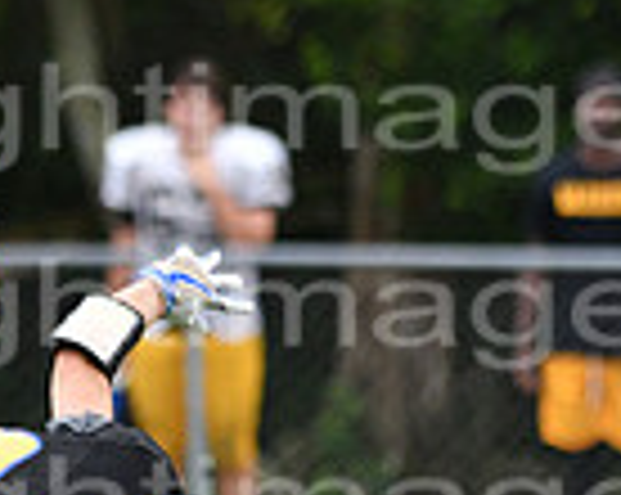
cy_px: 610
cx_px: 126
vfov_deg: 1.9
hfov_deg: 2.3
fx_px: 15233
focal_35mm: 830
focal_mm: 140
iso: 800
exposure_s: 1/1250
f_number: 3.5
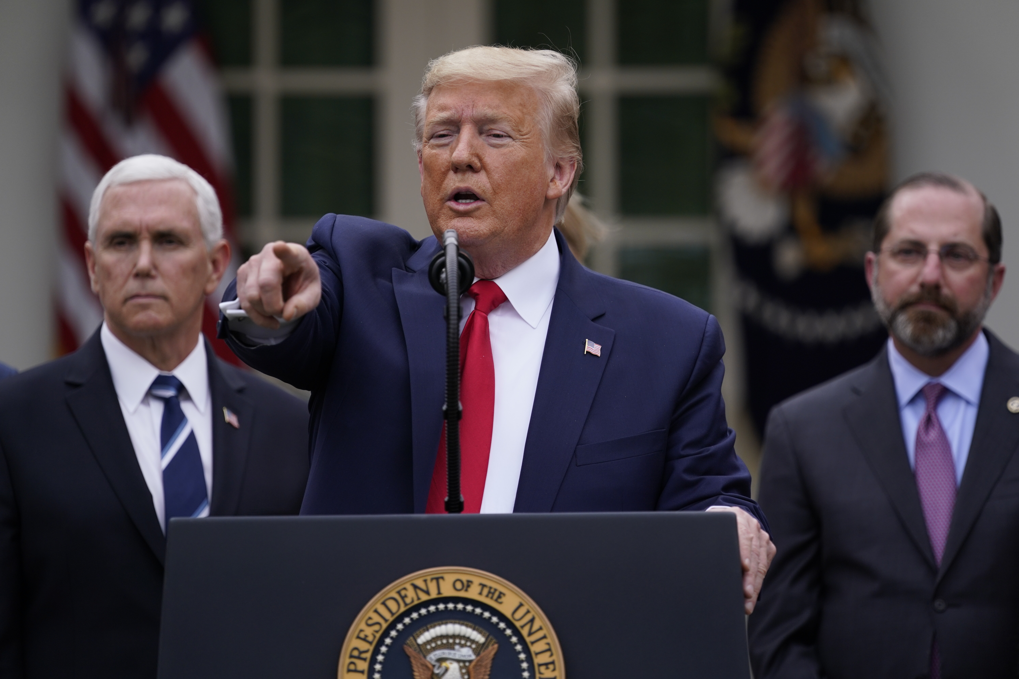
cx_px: 510
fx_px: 7925
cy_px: 340
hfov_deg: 7.4
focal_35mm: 280
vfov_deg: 4.9
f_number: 4
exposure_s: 1/1600
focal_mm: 280
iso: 400
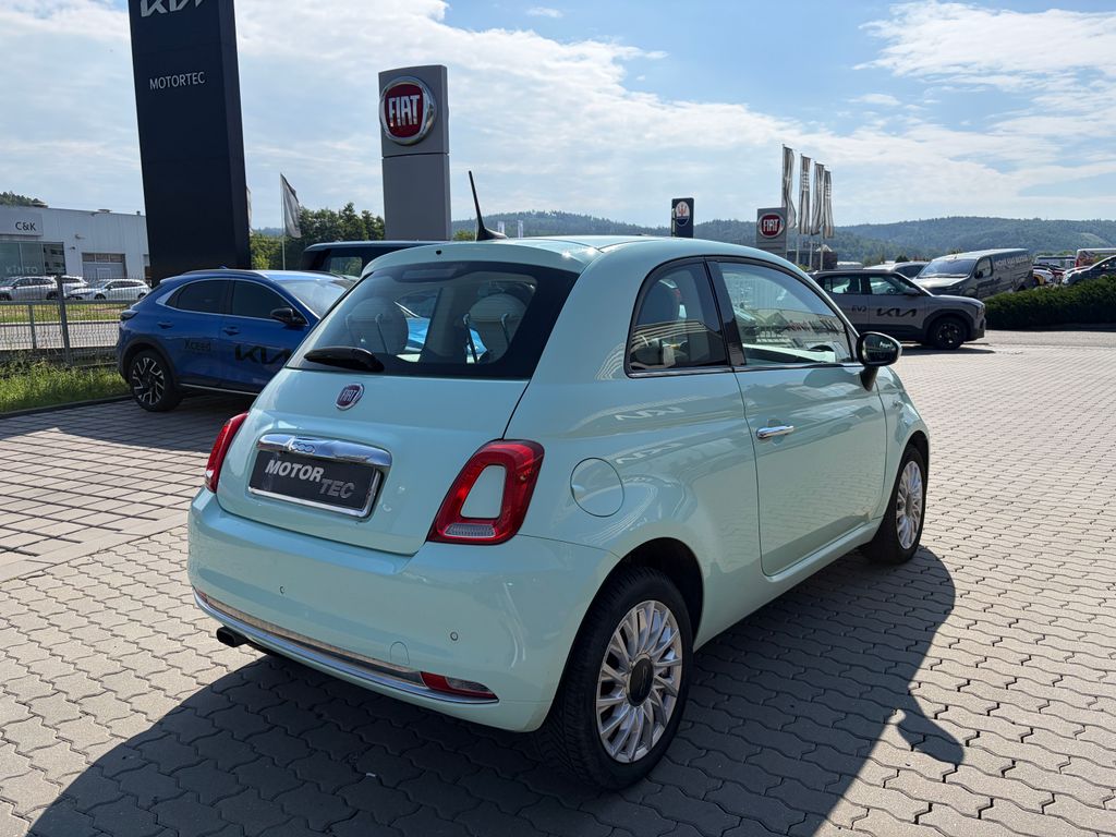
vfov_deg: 53.1
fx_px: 838
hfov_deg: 67.3
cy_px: 418
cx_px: 558
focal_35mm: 26
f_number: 1.6
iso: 50
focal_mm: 5.96
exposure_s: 1/4950
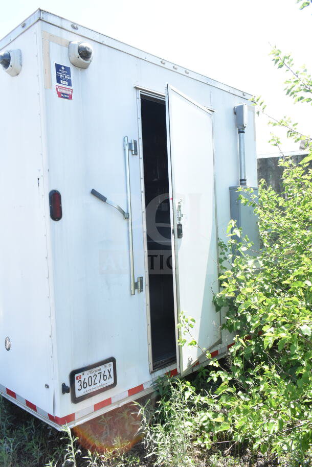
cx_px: 156
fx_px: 390
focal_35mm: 30
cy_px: 234
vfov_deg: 61.9
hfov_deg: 43.6
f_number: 11
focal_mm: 20
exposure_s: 1/500
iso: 1600
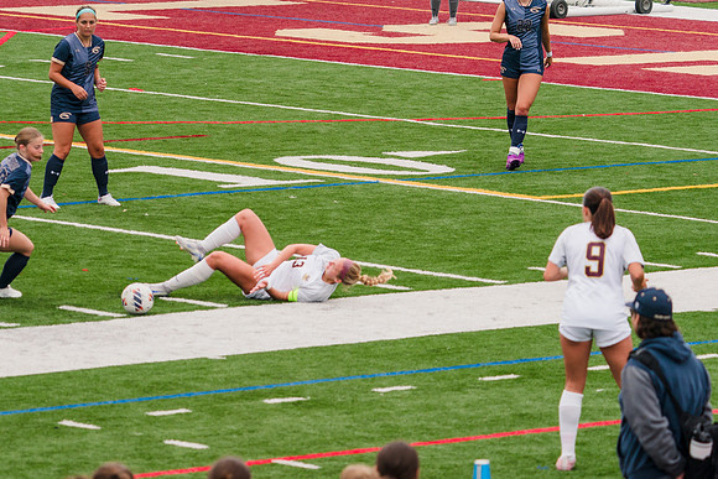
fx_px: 5254
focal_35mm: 263
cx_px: 245
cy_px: 225
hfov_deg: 7.8
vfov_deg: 5.2
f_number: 5.6
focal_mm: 200
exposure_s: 1/1600
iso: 500
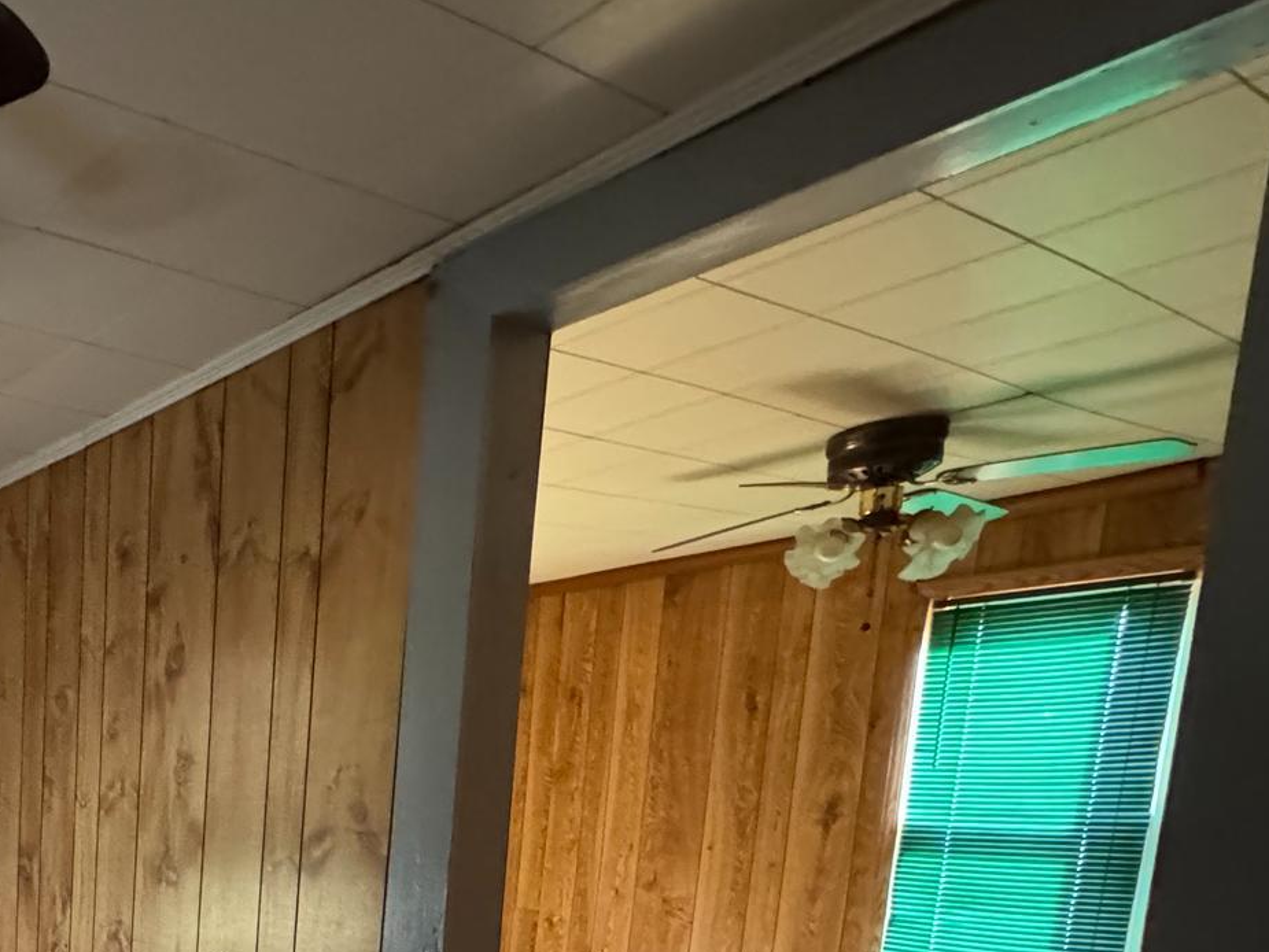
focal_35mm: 31
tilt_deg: -10.3
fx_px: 1137
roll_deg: -0.8
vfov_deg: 39.8
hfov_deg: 44.7
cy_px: 960
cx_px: -119
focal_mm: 2.22
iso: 1250
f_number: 2.2
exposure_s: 1/50
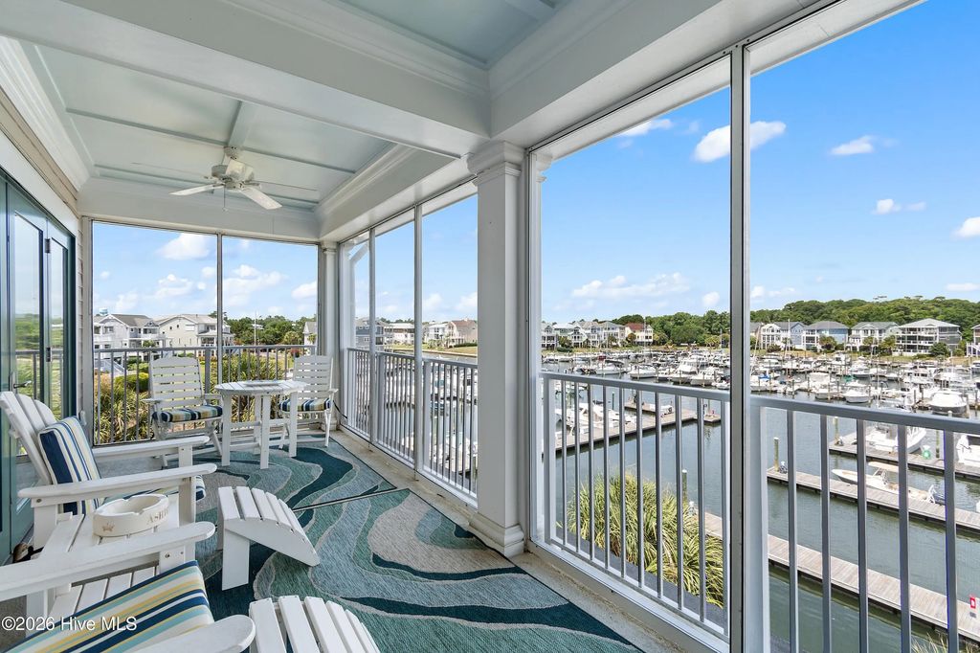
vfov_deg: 77.3
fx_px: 408
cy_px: 326
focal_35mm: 15
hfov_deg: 100.4
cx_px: 490
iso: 100
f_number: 5
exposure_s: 1/100
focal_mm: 10
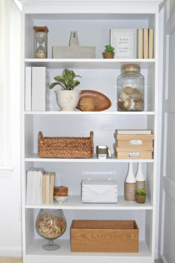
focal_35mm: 42
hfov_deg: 32.2
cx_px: 89
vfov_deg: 46.9
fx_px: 303
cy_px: 134
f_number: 5.6
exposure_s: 1/200
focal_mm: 27
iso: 3200
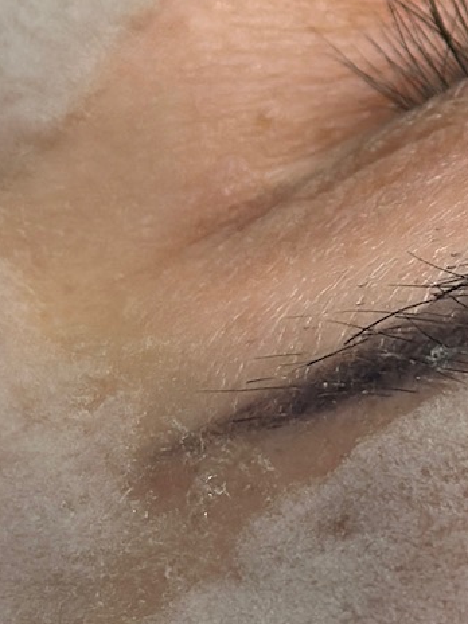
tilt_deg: -46.6
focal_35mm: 212
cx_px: 680
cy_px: 151
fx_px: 3822
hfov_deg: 6.9
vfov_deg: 9.3
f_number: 1.78
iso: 80
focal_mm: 6.86
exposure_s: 1/441
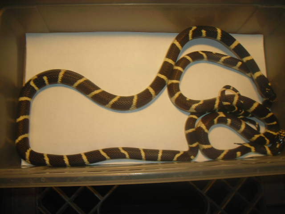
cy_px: 107
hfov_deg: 49.0
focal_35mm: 38
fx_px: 313
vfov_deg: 37.7
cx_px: 142
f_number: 3.2
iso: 50
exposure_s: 1/30
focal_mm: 6.3
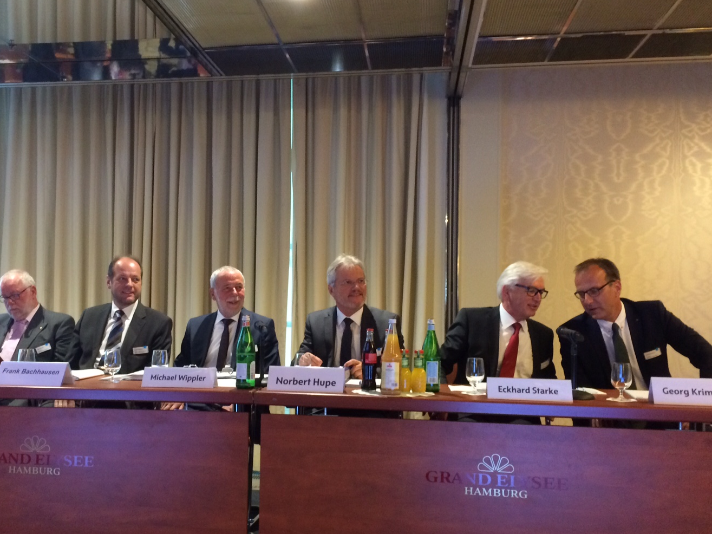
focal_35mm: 36
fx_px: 740
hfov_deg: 51.1
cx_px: 298
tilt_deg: +0.3
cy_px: 299
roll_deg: -0.2
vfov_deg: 39.6
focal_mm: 4.15
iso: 320
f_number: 2.2
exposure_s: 1/20
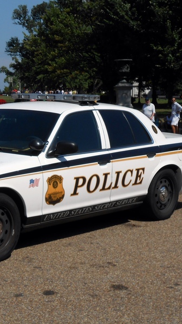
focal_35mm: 72
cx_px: 8
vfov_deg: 29.3
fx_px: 617
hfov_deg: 16.5
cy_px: 162
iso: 80
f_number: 4.8
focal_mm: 8.8
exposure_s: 1/1250
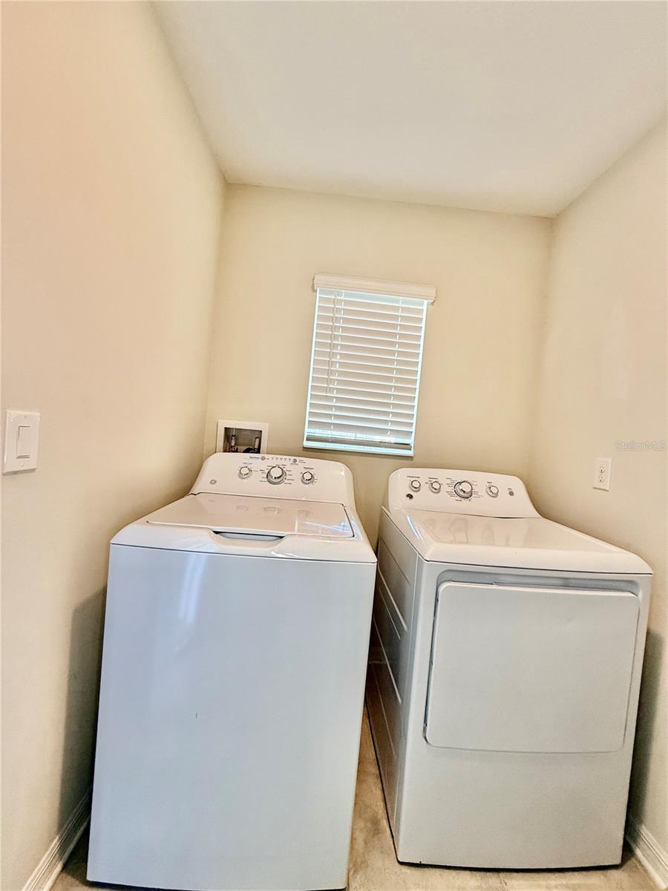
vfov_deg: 102.1
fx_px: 360
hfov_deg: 85.7
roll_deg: -5.5
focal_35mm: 14
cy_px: 446
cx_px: 334
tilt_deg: -1.0
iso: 160
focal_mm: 2.22
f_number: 2.2
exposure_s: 1/120
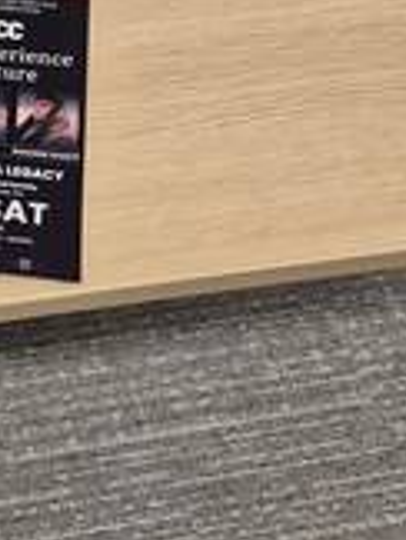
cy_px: 87
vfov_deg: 22.6
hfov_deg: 16.7
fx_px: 1326
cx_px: -67
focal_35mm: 85
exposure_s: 1/120
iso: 320
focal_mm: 5.4
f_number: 1.8
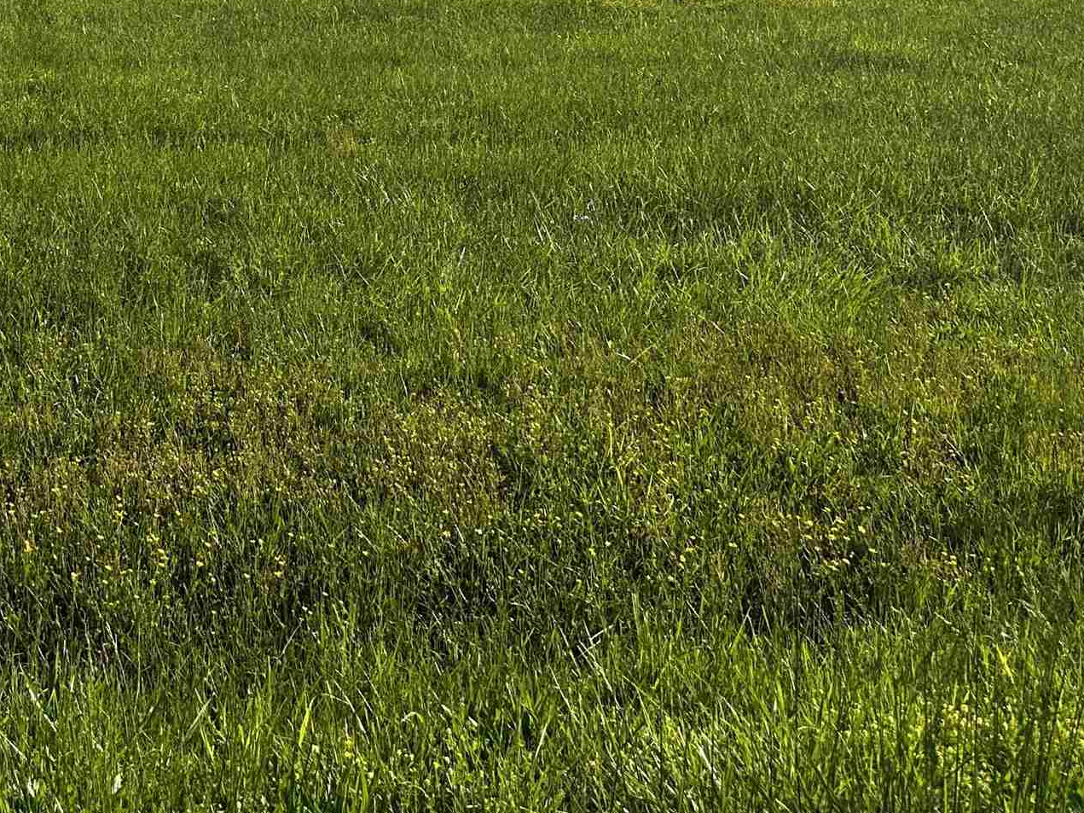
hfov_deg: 31.8
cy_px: -143
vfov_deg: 23.3
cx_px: 125
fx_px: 1816
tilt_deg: -1.5
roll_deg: +0.2
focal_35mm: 58
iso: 80
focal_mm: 6.86
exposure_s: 1/4762
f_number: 1.78
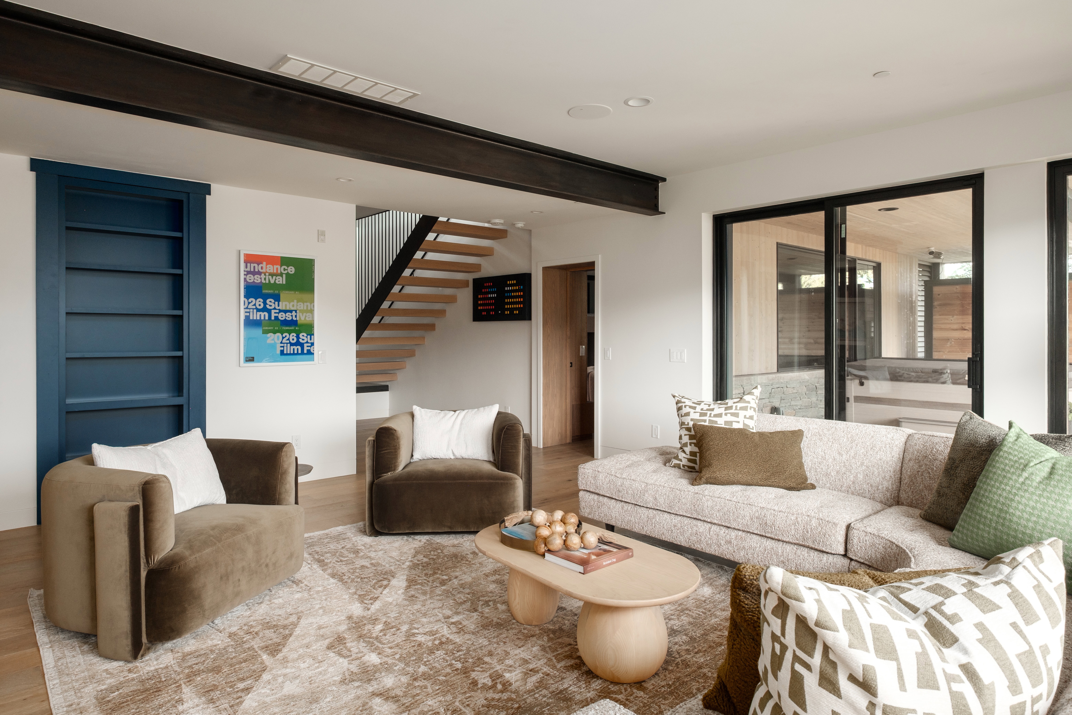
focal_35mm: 20
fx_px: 596
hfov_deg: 84.0
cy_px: 358
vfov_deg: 61.9
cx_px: 536
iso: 400
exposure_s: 1/100
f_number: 5.6
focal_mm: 13.2
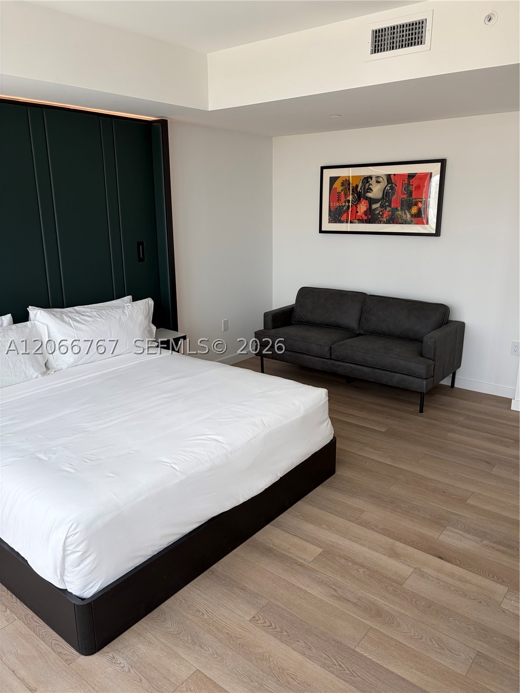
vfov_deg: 67.3
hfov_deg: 53.1
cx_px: 260
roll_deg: -0.3
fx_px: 521
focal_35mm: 26
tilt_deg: -13.6
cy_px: 346
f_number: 1.6
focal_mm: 5.96
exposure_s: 1/223
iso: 40
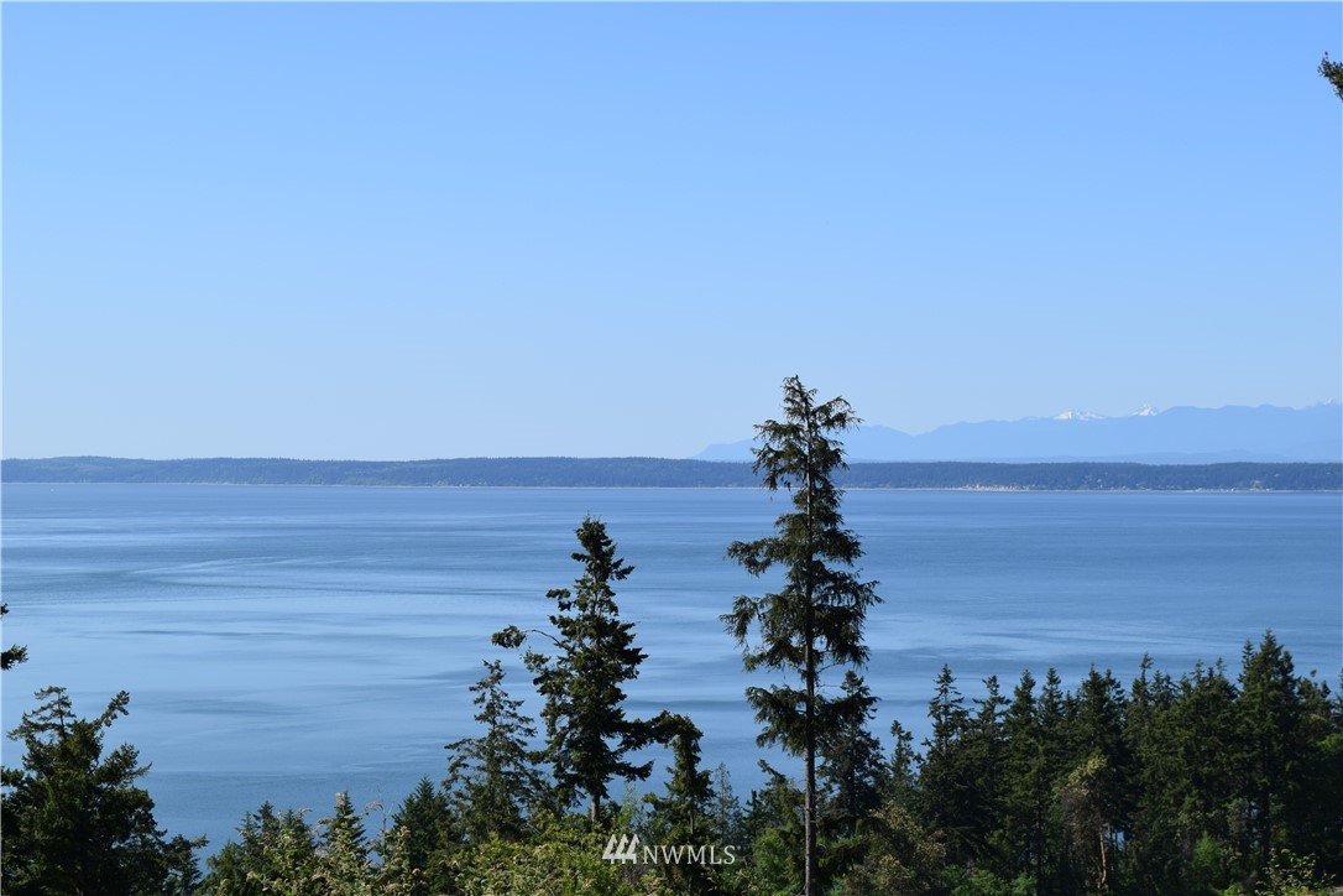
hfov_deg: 28.1
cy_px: 448
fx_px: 2686
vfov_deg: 18.9
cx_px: 672
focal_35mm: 72
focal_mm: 48
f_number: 10
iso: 200
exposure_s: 1/400
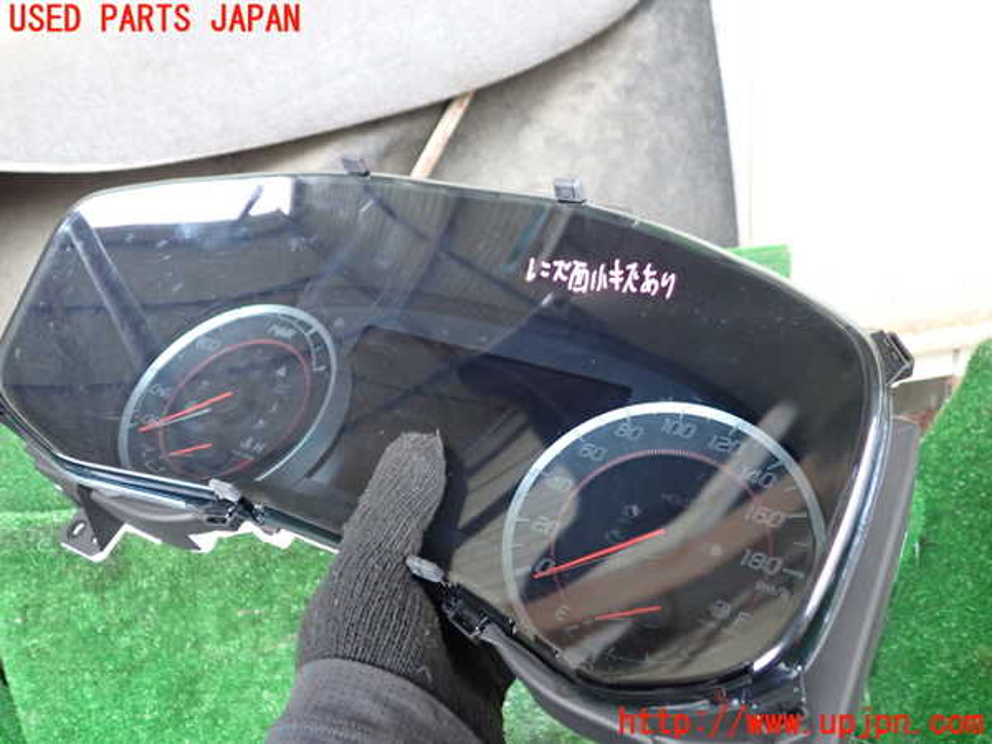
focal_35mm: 30
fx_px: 860
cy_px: 372
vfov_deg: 46.8
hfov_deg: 60.0
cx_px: 496
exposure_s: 1/30
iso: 640
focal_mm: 5.4
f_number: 2.3
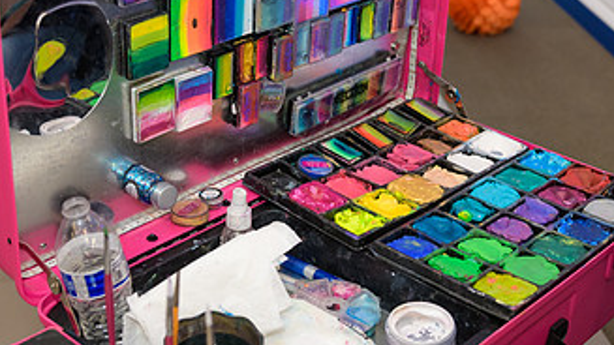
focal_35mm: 67
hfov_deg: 31.4
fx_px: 1091
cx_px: 304
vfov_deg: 18.0
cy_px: 142
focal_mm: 36
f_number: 3.2
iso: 800
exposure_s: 1/125
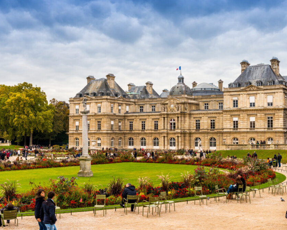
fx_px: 408
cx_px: 154
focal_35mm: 48
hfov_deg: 38.8
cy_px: 113
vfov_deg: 31.5
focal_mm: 42
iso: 200
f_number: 7.1
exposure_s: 1/200
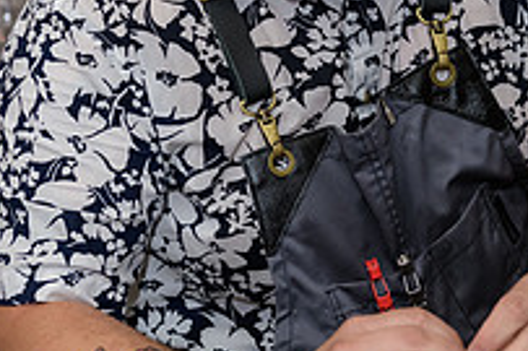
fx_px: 1846
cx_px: 406
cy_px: 124
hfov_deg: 16.2
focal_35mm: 126
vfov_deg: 10.9
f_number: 3.2
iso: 1000
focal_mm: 44
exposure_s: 1/125
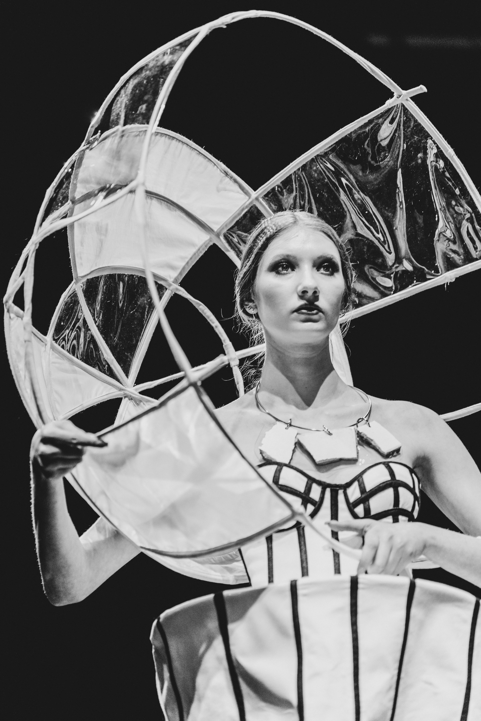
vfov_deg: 15.5
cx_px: 240
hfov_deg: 10.4
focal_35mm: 132
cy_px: 360
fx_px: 2645
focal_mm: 132
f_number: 2.8
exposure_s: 1/320
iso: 1000
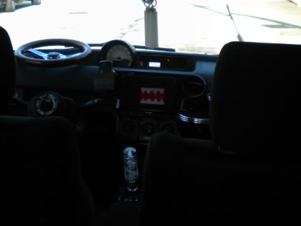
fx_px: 539
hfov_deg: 30.9
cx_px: 93
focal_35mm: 62
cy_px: 33
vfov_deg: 23.2
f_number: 3.1
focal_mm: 6.3
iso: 210
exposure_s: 1/541
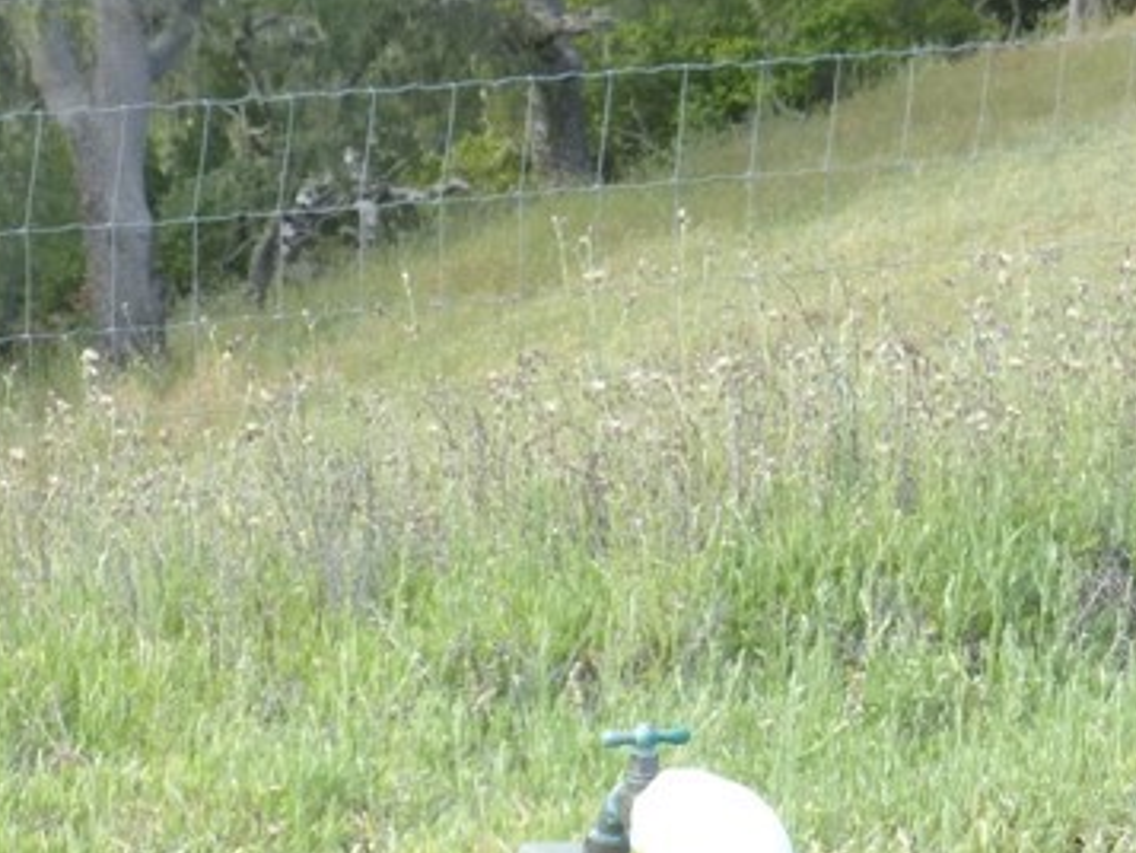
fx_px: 7058
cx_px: 519
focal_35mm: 215
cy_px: 1190
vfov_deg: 6.8
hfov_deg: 9.2
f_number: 5
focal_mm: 13.3
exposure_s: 1/125
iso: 100
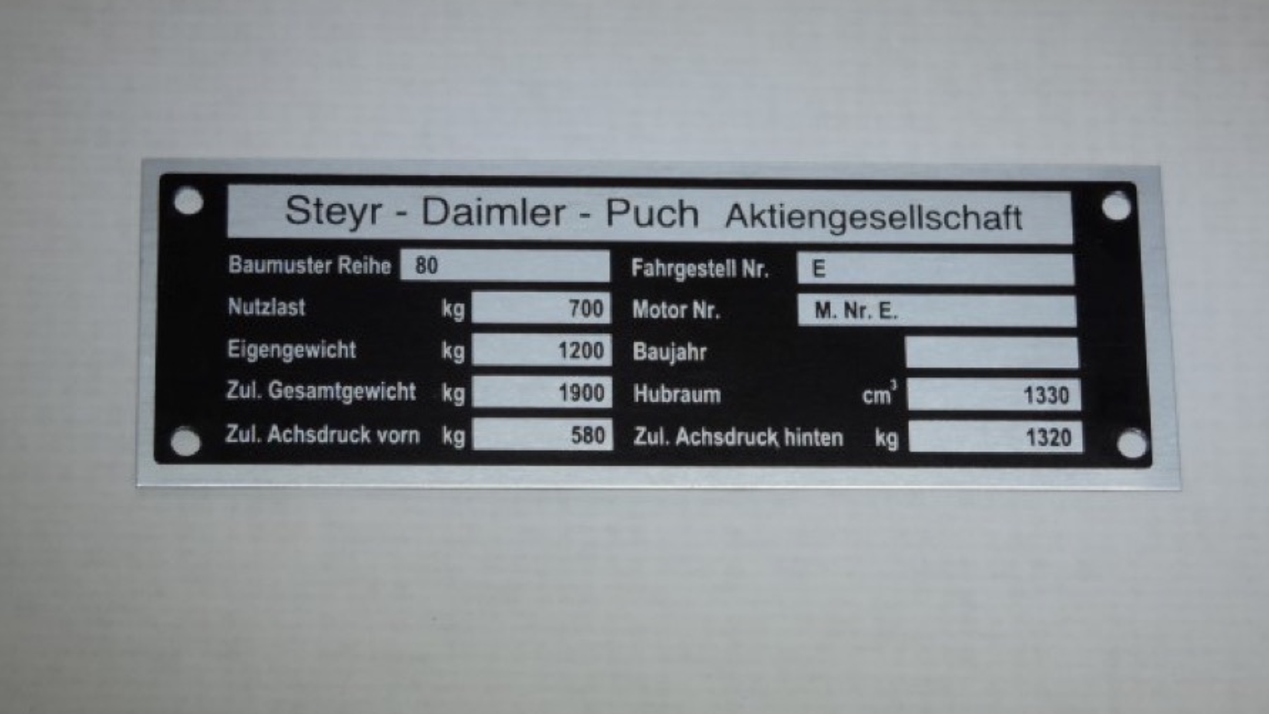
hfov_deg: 16.3
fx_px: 4441
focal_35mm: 132
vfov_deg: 9.2
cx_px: 638
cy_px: 360
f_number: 4.2
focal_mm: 21.4
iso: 180
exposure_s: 1/100
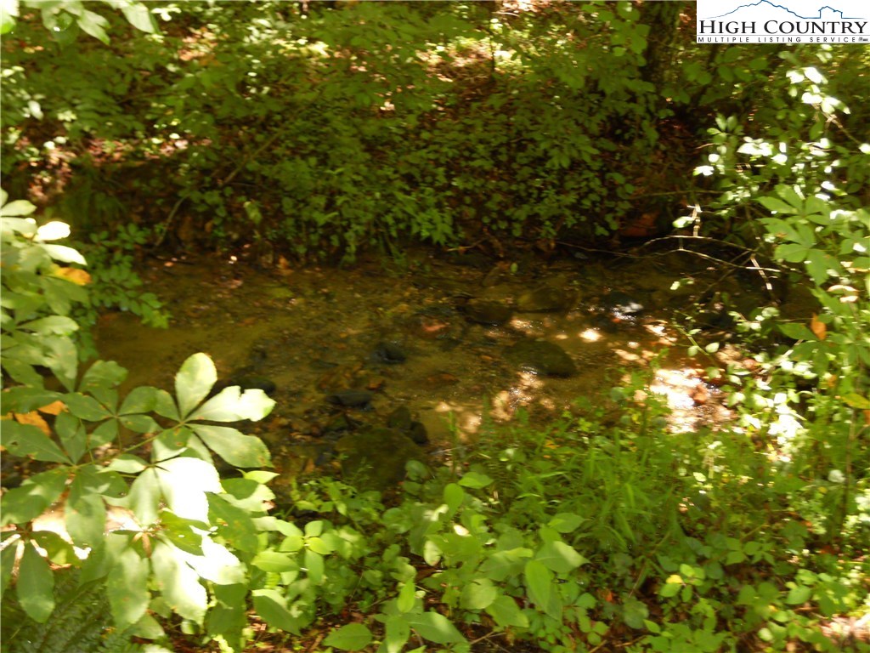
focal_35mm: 36
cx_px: 435
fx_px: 905
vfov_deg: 39.7
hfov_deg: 51.4
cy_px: 326
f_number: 3
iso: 200
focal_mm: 6.4
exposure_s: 1/30
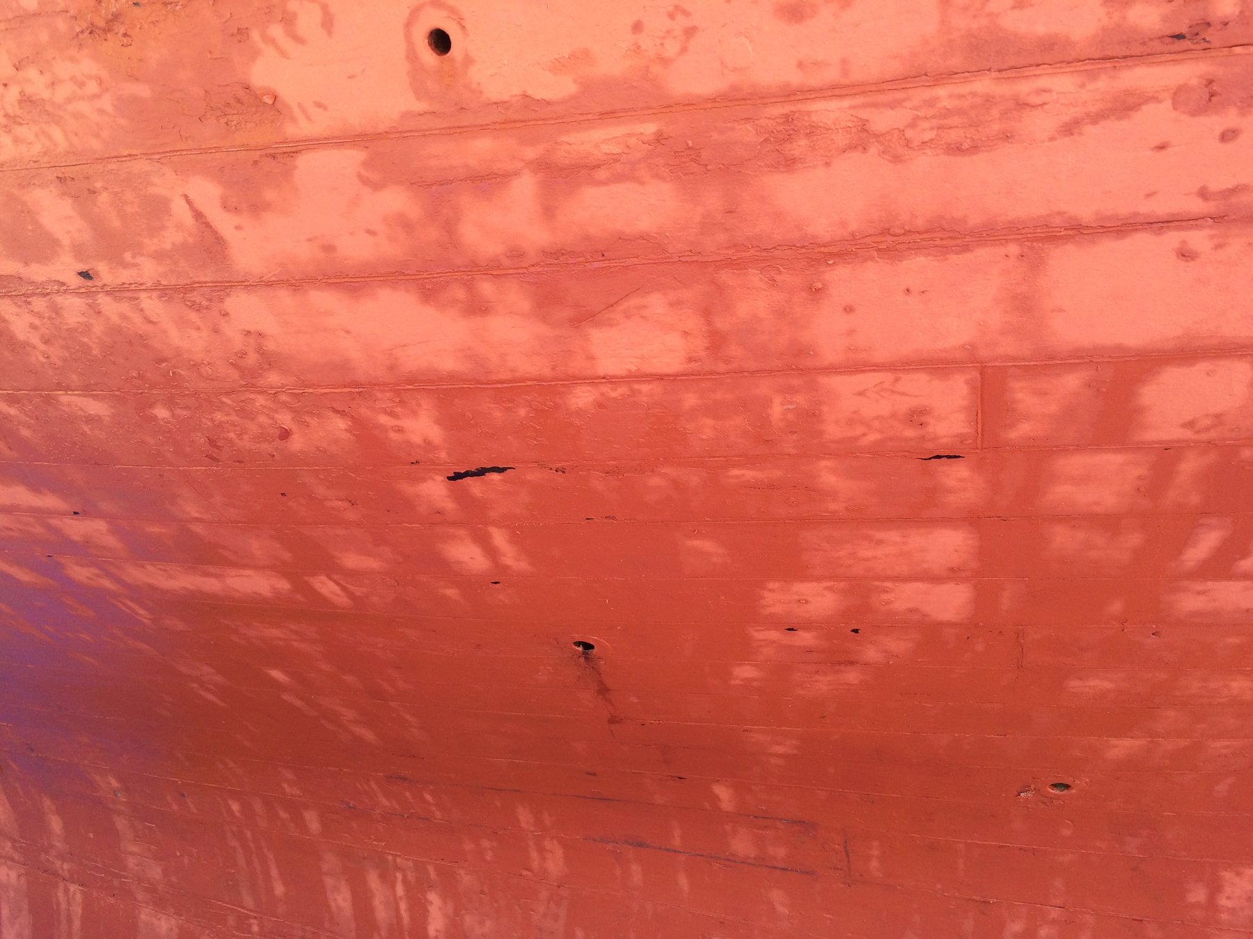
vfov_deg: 48.2
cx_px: 626
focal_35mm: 29
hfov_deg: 61.7
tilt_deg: +5.0
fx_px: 1050
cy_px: 470
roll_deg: -1.7
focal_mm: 4.15
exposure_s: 1/120
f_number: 2.2
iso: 64
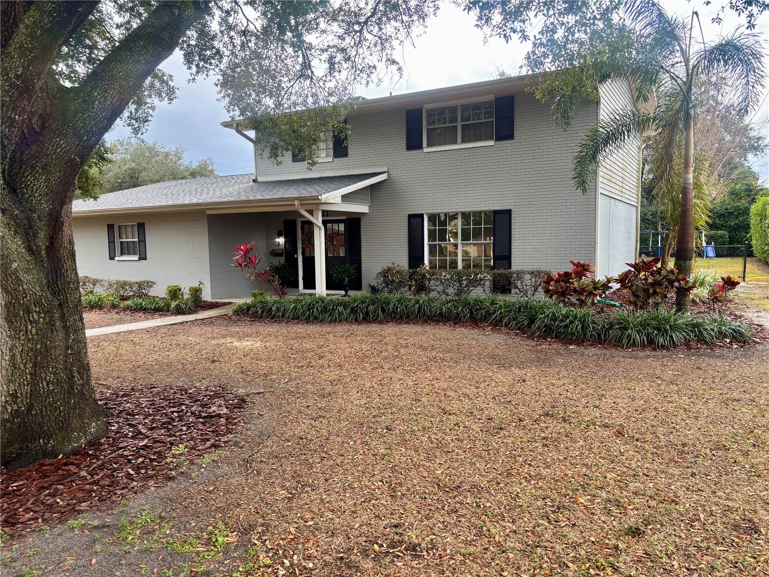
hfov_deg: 67.3
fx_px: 578
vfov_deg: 53.1
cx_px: 384
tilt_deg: -4.6
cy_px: 288
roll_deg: +0.7
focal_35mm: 26
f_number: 1.6
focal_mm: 5.96
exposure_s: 1/336
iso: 50
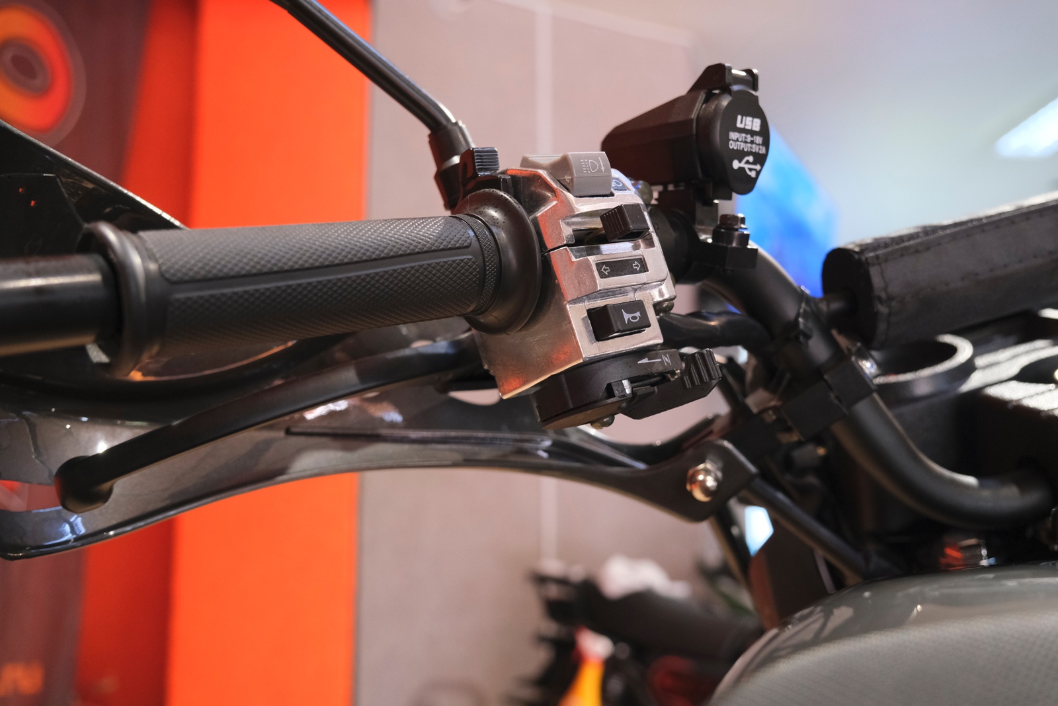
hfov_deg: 57.2
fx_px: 970
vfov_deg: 40.0
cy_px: 353
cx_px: 529
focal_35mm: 33
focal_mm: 22.3
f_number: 4
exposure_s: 1/100
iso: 2000
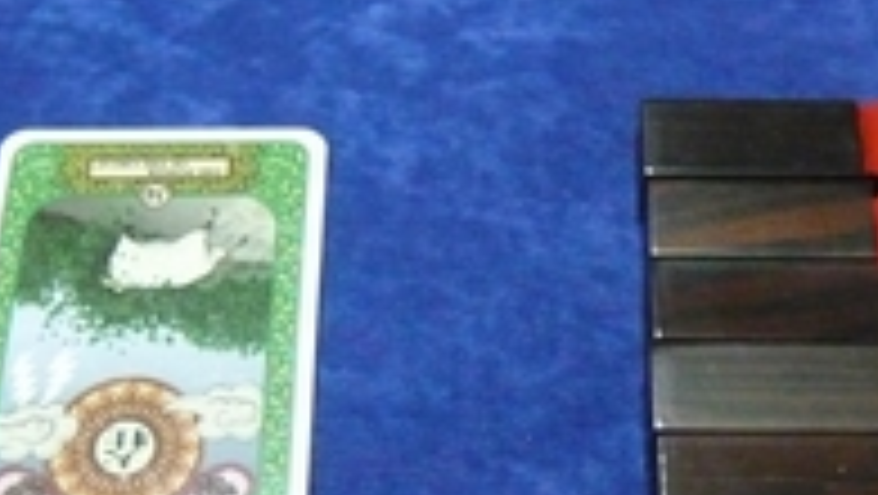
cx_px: 583
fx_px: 1421
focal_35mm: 61
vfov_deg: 19.7
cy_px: 344
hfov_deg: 34.0
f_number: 2.8
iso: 1250
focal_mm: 4.6
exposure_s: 1/15
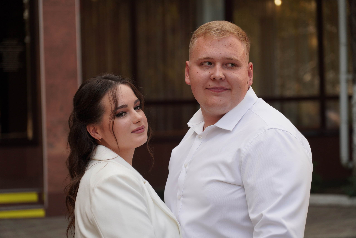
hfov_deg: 19.5
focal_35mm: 105
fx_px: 1038
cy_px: 119
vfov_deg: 13.0
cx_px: 178
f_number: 2.8
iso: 160
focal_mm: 70
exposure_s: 1/400
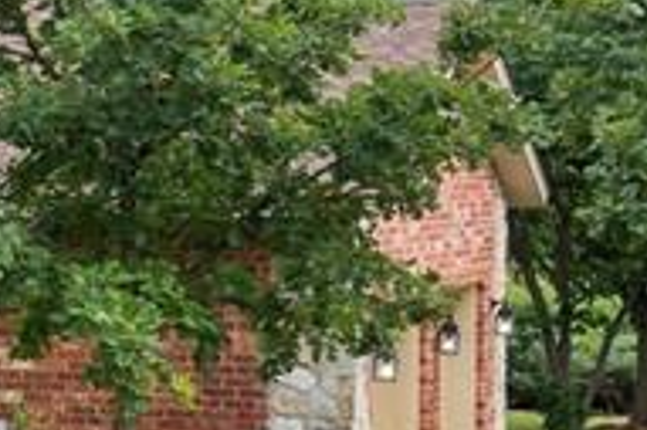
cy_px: 267
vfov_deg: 8.5
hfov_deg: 10.6
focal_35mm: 161
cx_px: -1004
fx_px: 2891
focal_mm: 30
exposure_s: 1/125
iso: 200
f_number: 8
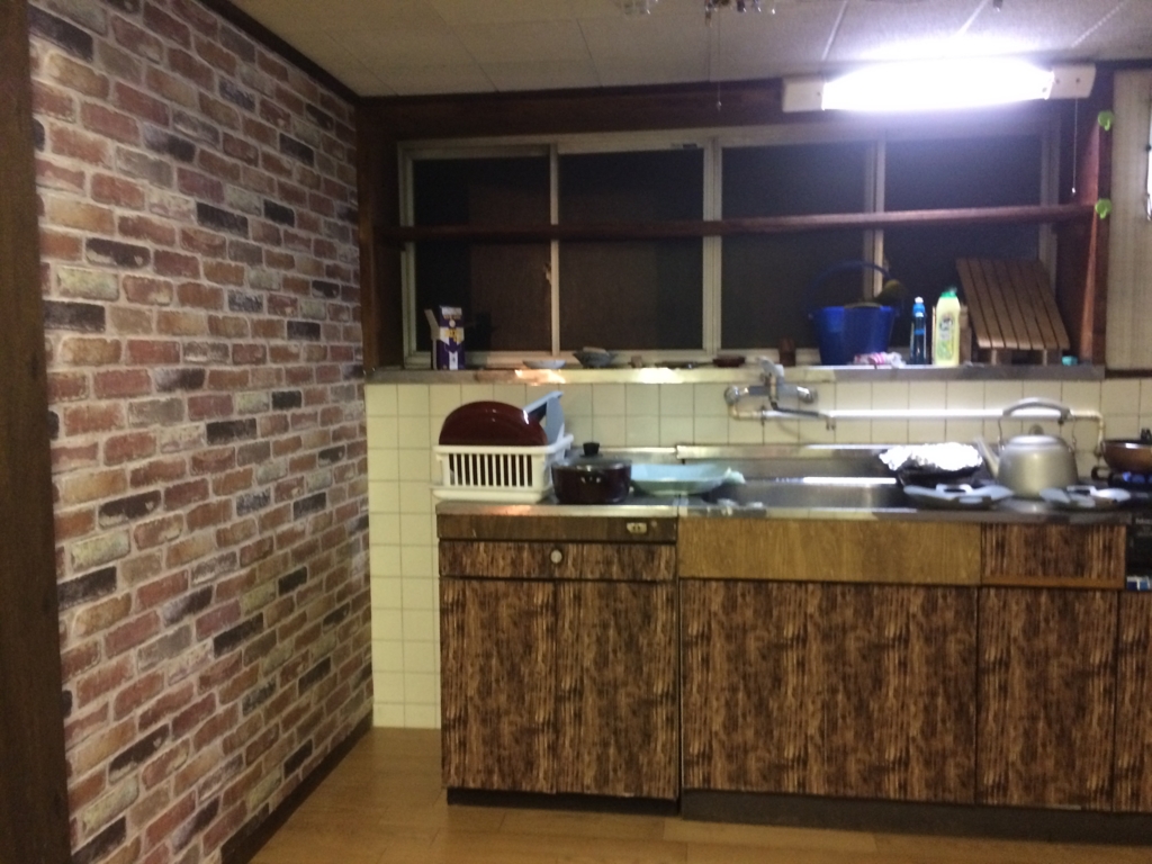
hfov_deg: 61.7
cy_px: 432
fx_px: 965
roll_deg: +1.2
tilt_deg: -5.3
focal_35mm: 29
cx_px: 576
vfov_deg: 48.2
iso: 250
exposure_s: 1/17
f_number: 2.2
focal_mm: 4.15
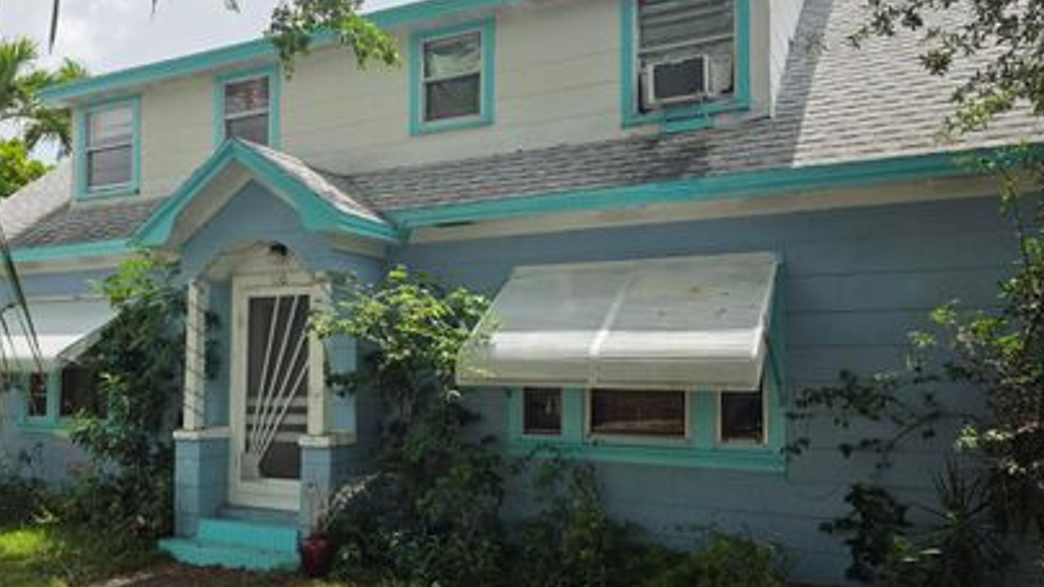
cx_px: 424
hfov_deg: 62.2
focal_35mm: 31
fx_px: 858
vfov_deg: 37.7
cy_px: 332
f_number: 1.7
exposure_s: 1/7626
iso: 80
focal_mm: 6.3
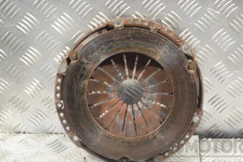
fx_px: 611
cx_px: 131
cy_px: 87
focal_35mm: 91
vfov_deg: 15.1
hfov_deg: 22.5
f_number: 5.6
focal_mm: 55
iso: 560
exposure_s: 1/30
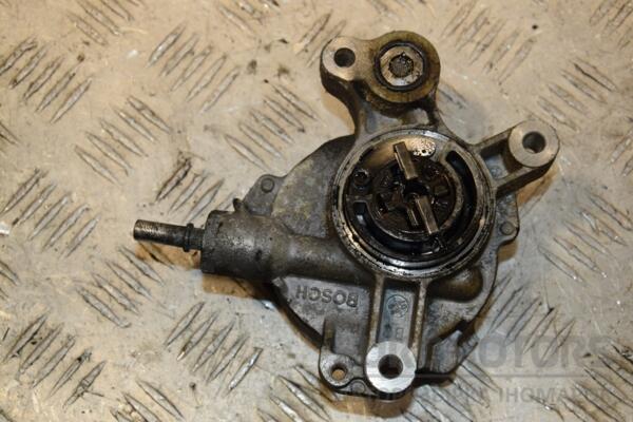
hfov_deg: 27.0
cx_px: 316
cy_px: 211
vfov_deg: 18.2
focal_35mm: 75
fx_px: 1319
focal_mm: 50
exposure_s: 1/200
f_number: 8
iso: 800
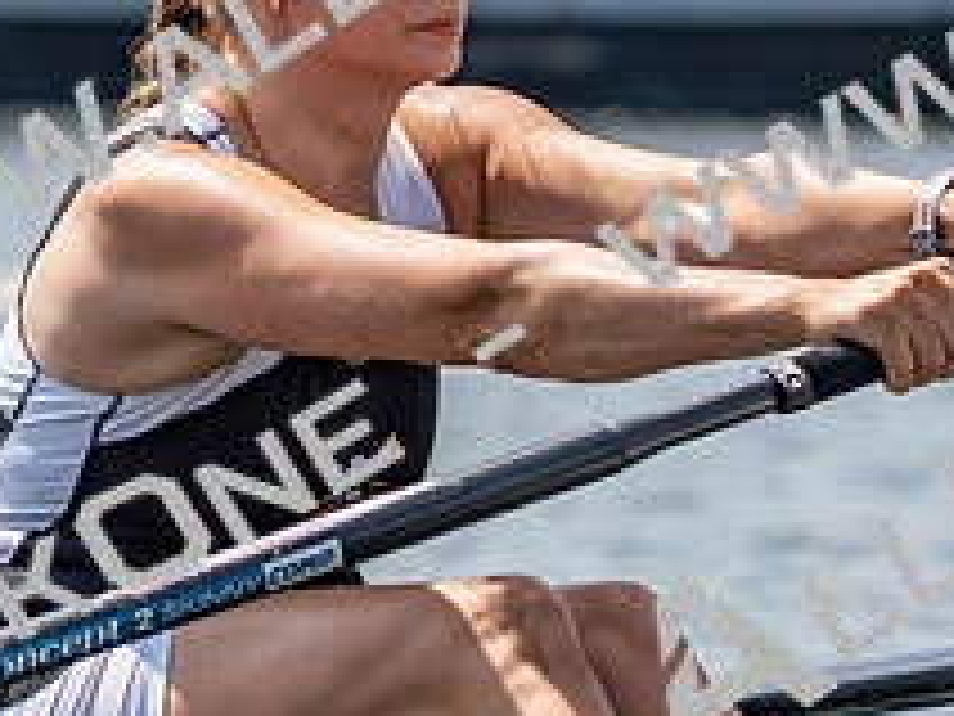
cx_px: 270
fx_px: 14469
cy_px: 367
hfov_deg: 3.8
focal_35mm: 525
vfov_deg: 2.8
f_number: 5.6
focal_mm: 200
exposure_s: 1/1600
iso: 200
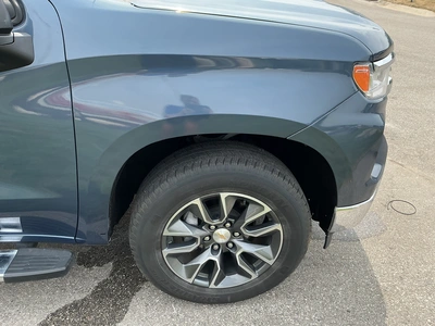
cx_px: 218
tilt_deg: -27.5
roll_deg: +0.3
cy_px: 163
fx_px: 352
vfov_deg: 49.7
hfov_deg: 63.4
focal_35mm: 28
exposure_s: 1/478
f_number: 1.8
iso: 25
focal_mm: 3
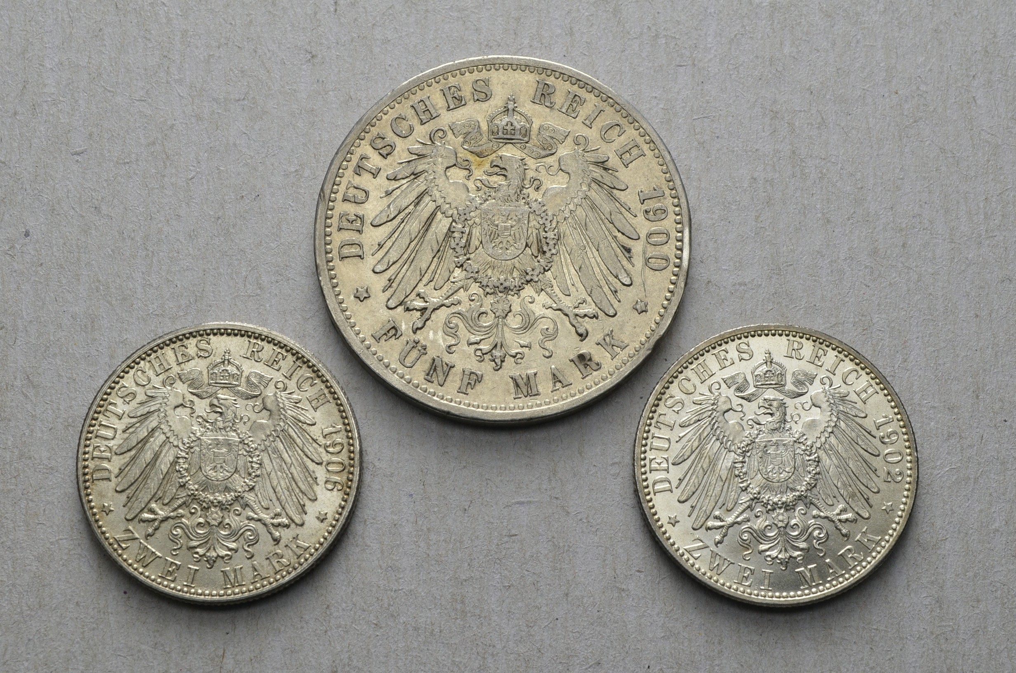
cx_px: 508
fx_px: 1901
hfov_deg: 29.9
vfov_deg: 20.1
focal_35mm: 68
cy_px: 336
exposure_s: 1/250
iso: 400
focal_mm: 45
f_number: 14
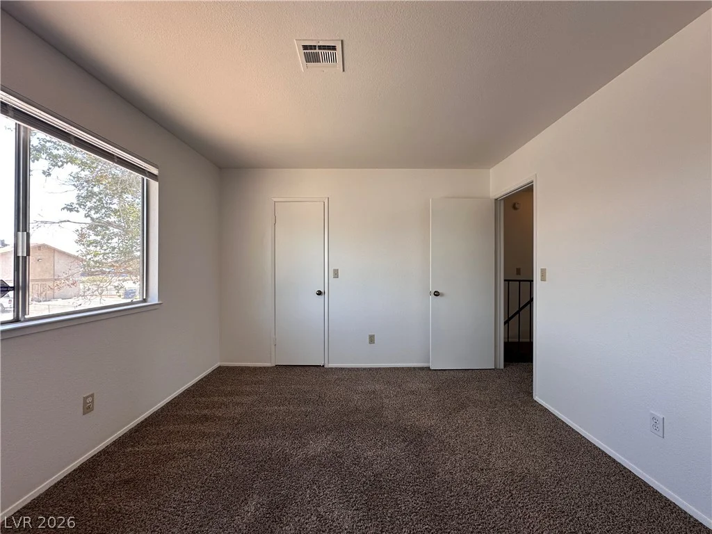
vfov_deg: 85.7
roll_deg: +0.3
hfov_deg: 102.1
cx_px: 356
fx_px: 288
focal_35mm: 14
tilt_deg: +0.0
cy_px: 267
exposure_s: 1/99
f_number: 2.2
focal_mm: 2.22
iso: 64
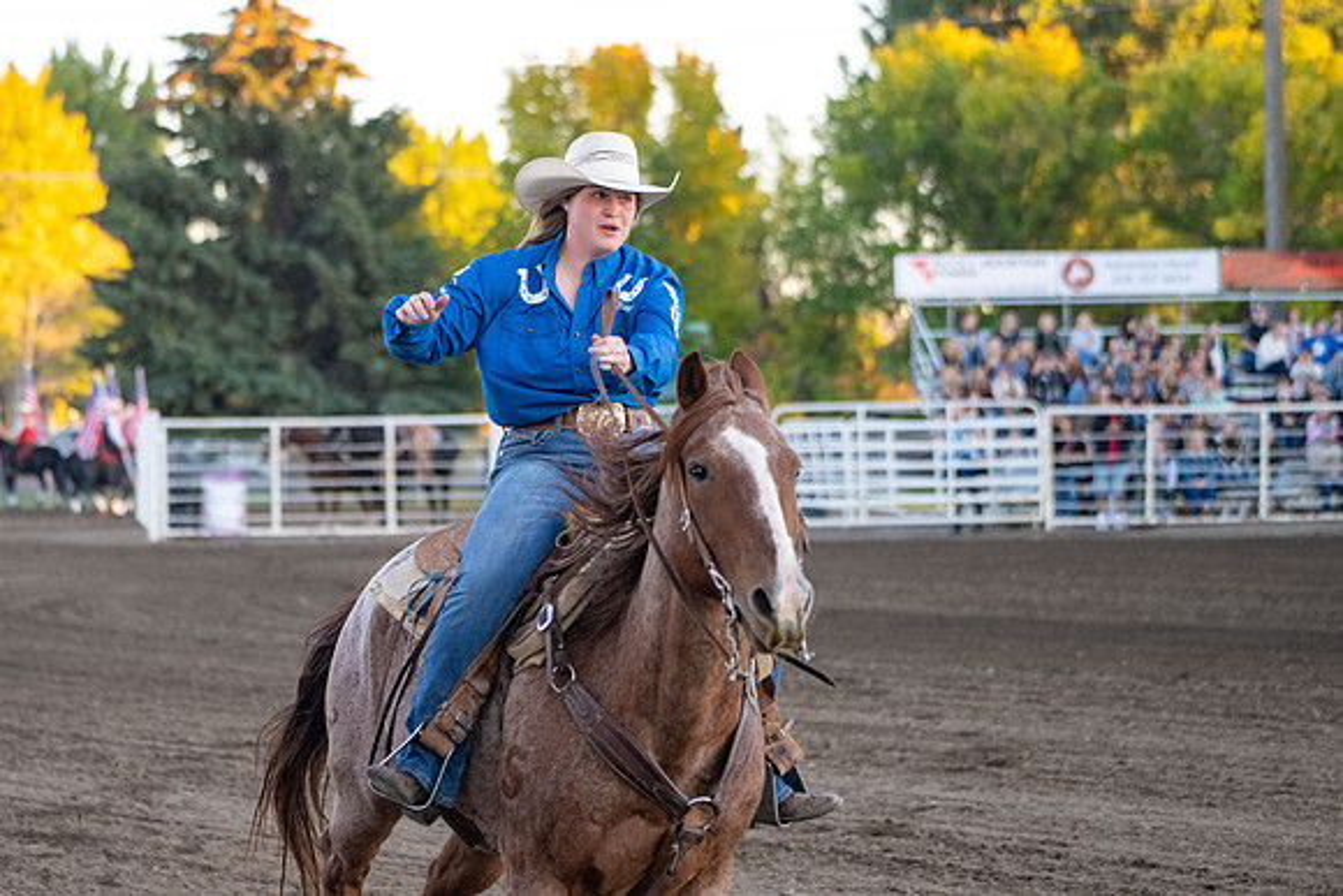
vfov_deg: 12.0
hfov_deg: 17.9
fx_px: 4257
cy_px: 308
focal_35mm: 114
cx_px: 462
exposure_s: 1/1250
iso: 1250
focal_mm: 87
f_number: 2.8
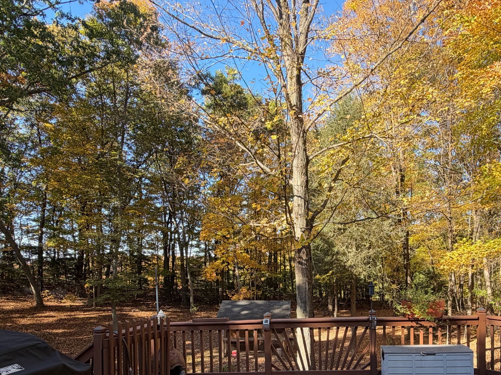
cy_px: 278
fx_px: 391
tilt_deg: -1.7
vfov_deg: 49.5
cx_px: 318
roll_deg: +0.5
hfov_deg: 64.2
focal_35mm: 27
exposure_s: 1/172
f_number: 2.2
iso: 40
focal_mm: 2.22
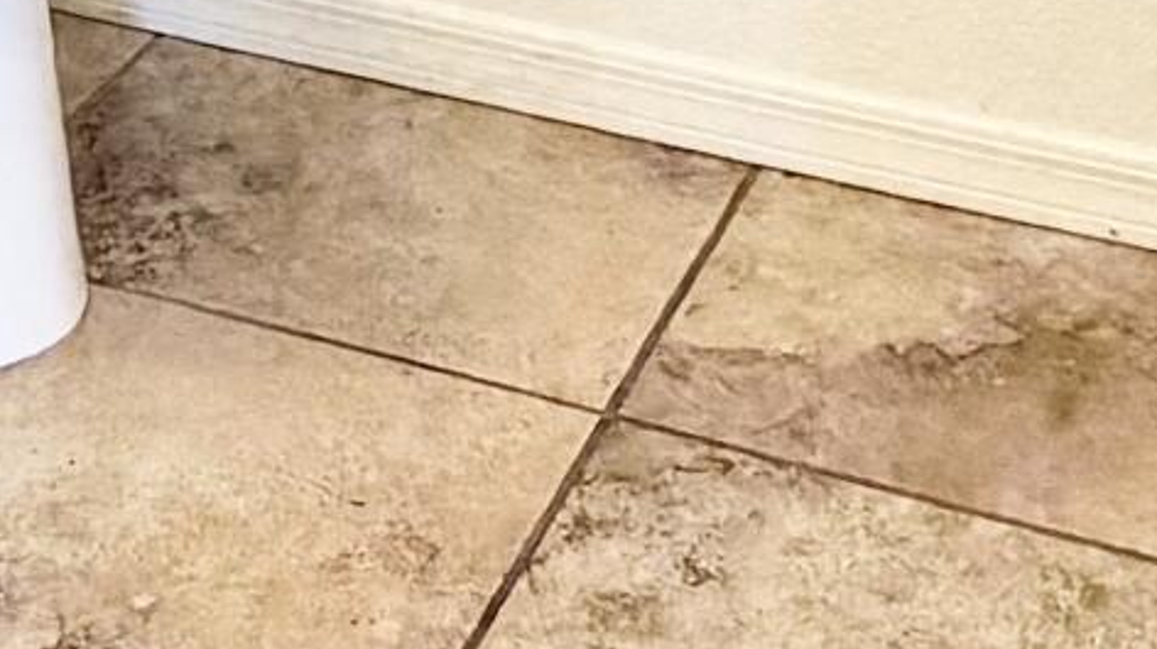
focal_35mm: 97
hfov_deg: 21.8
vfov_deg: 9.5
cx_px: 262
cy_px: -1354
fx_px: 2975
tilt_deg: -0.7
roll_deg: +0.4
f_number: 2.2
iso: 250
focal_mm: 2.22
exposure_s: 1/120
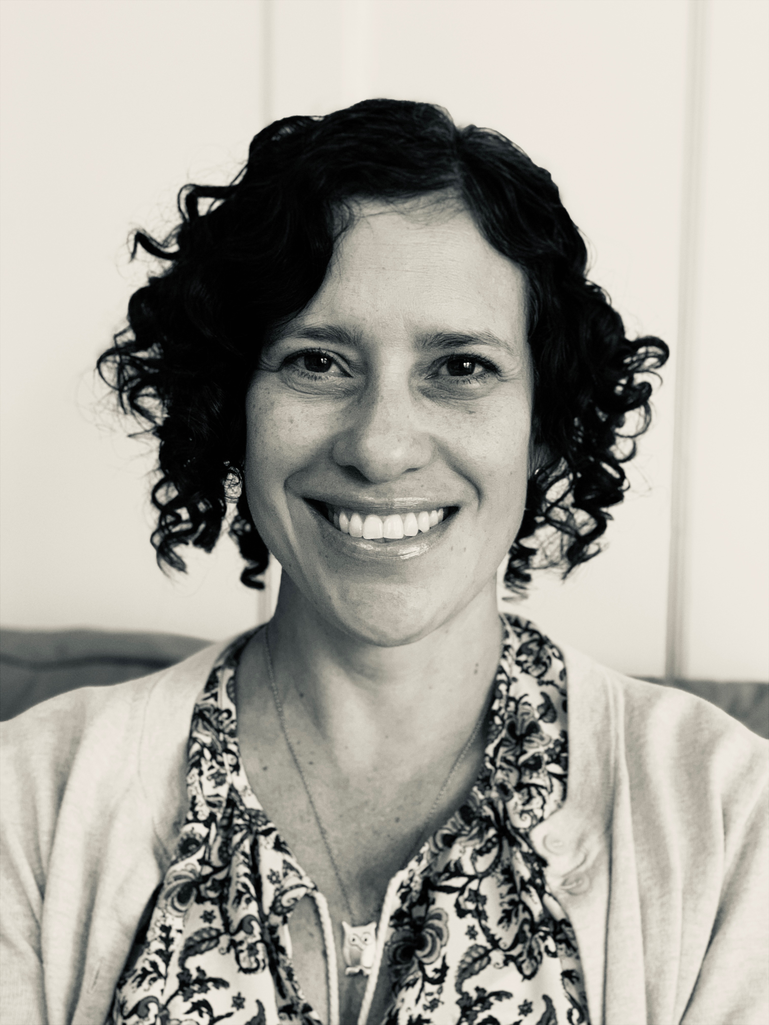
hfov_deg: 28.0
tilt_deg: -5.2
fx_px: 1540
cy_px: 512
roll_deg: -0.7
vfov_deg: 36.8
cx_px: 384
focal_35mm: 52
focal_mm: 6
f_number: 2.4
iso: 400
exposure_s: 1/60
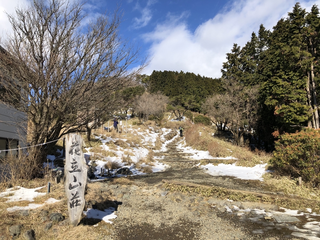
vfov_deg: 49.7
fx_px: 259
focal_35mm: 28
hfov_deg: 63.4
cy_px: 120
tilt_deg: +7.6
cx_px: 160
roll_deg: +2.0
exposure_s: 1/2208
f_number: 1.8
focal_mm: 3.99
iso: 20
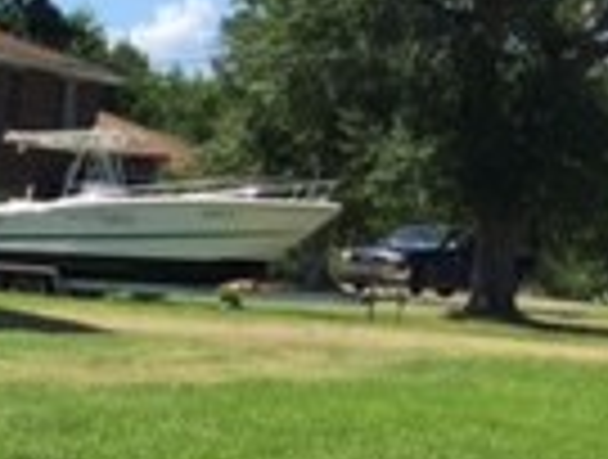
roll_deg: -5.7
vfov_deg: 10.8
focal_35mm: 137
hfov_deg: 12.2
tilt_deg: -6.9
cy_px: 418
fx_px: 2413
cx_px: -716
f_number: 2.2
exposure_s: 1/1883
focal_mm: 4.15
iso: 32
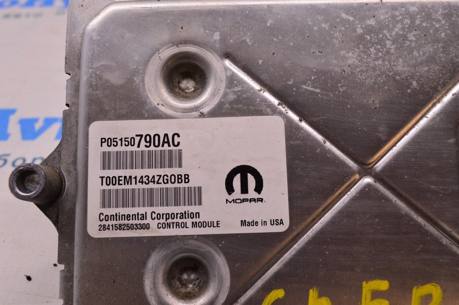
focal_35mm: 38
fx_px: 478
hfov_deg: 51.3
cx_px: 230
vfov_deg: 35.4
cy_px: 152
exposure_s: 1/125
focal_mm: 25
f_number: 8
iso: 1600
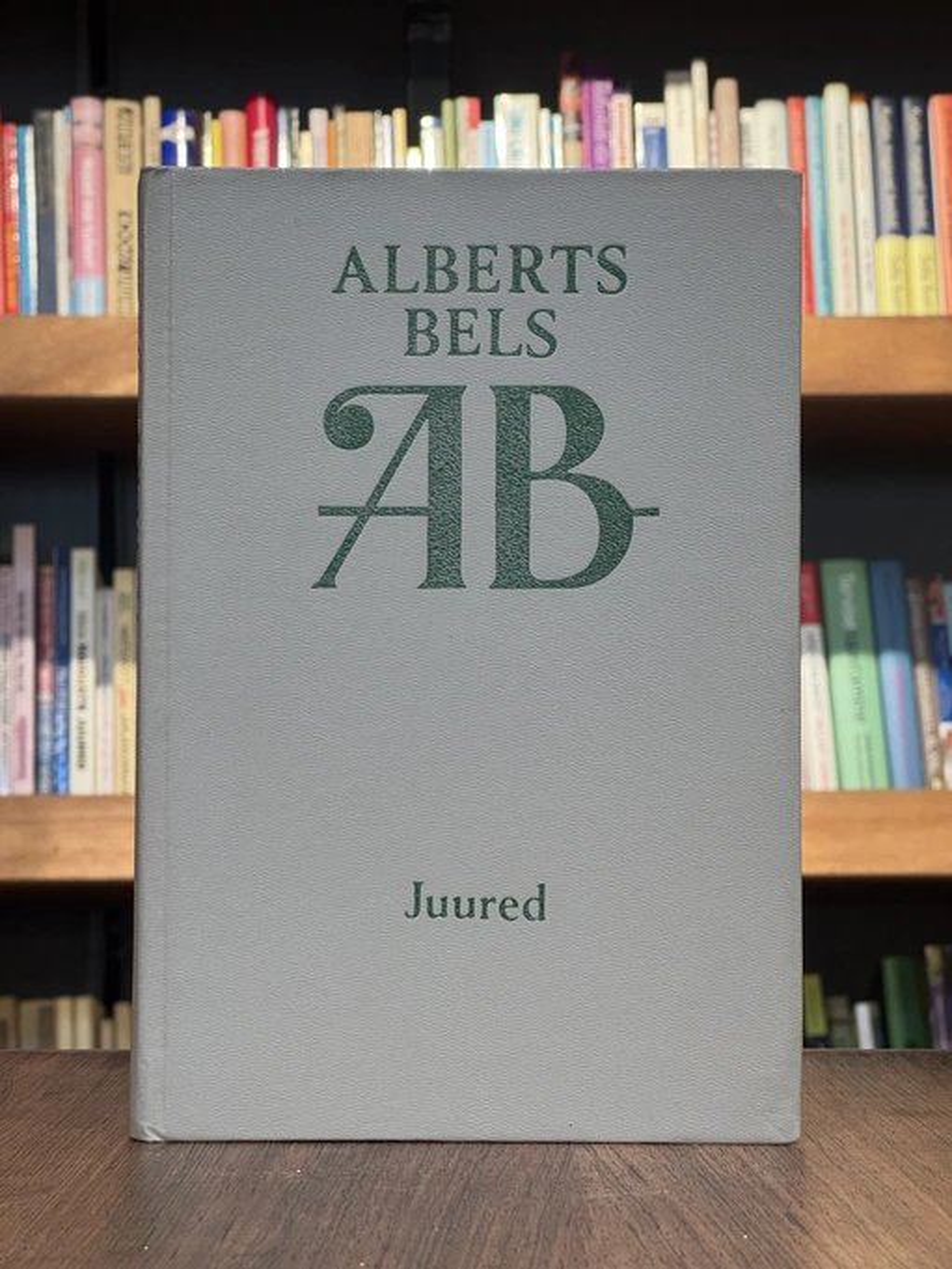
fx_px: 2823
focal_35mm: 77
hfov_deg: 19.1
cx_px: 476
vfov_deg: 25.3
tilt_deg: +0.6
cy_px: 634
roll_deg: -0.2
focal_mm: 9
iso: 250
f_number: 2.8
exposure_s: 1/92
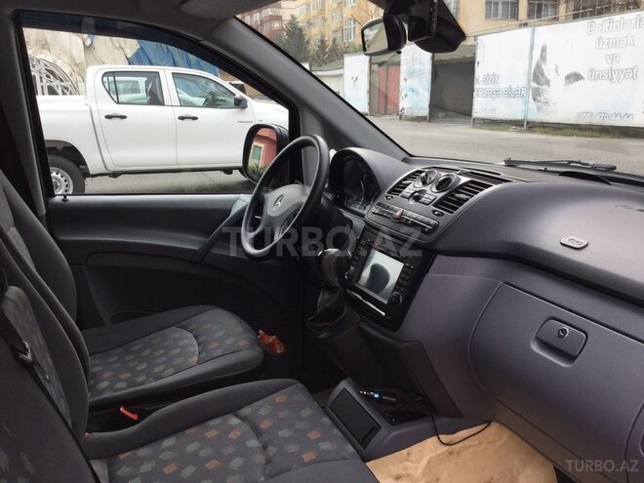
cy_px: 242
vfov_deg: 45.4
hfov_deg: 58.4
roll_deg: +1.0
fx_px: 577
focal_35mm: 31
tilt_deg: -15.4
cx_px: 322
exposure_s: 1/212
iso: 25
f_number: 2.4
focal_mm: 3.3
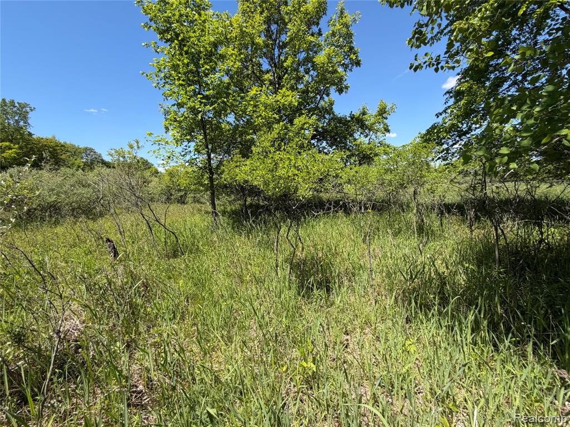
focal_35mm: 14
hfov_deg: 102.1
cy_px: 214
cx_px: 285
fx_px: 231
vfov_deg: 85.7
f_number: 2.2
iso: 40
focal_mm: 2.22
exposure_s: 1/770
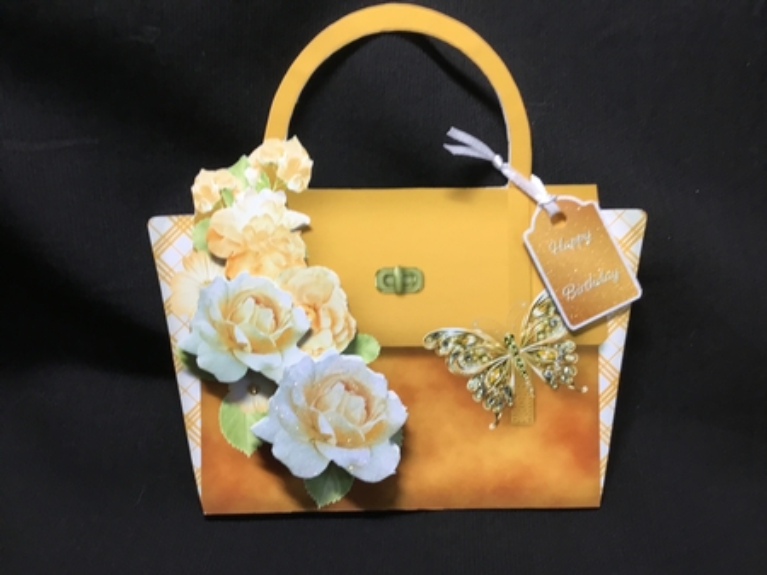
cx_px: 384
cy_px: 288
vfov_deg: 45.4
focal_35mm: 31
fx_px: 687
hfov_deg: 58.4
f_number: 2.4
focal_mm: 3.3
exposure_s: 1/33
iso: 64
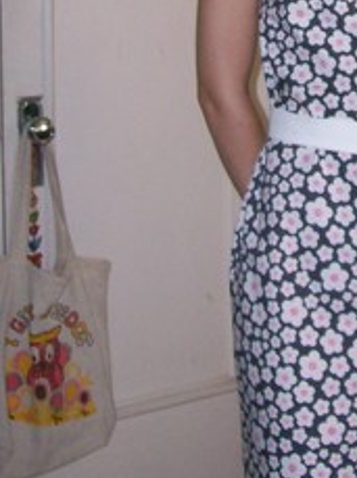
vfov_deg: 19.0
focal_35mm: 100
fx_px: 1379
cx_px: 362
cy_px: -26
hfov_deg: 14.5
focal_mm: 6
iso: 80
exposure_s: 1/64
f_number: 2.7
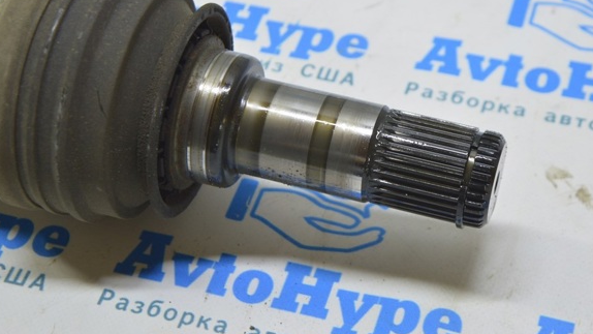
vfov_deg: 14.4
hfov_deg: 25.3
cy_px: 124
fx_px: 1321
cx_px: 318
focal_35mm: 84
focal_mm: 48
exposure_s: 1/20
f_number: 5.6
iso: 400
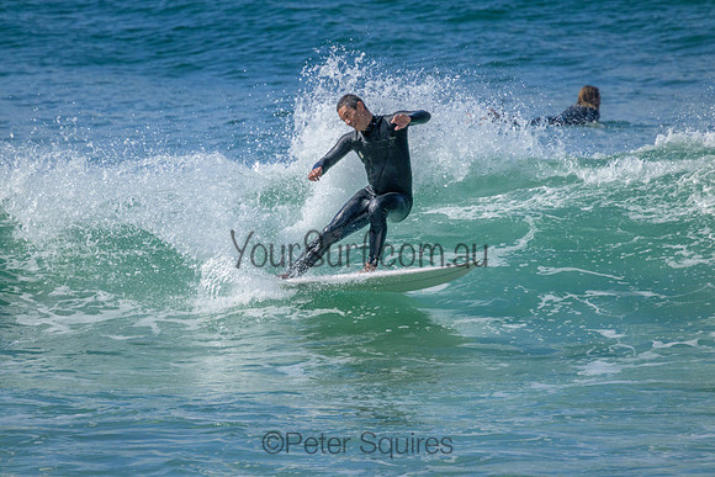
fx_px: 15892
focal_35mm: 800
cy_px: 238
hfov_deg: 2.6
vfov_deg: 1.7
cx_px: 358
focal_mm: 800
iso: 1800
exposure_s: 1/1600
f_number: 11
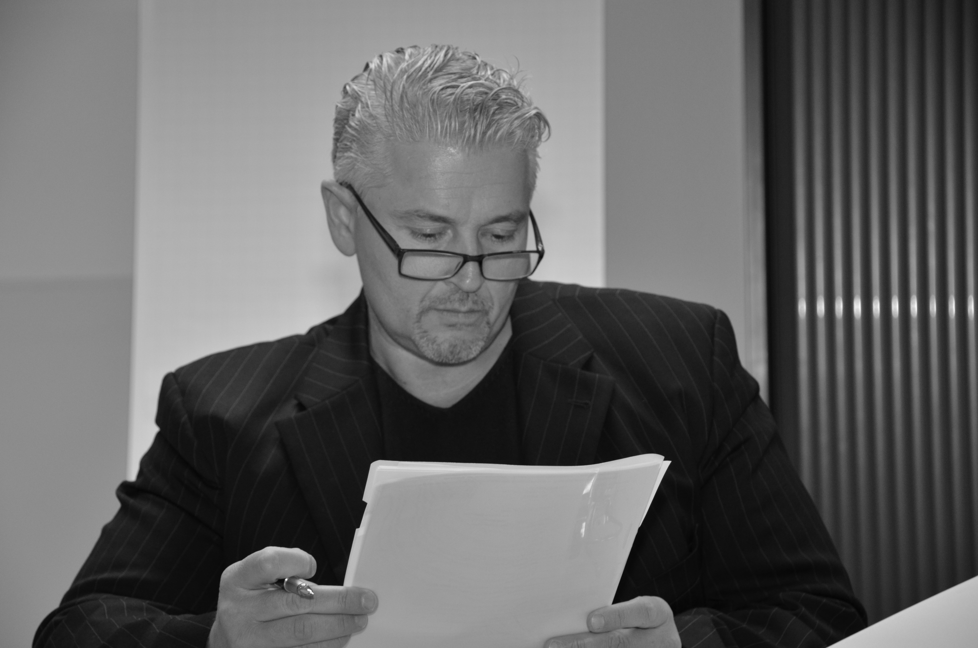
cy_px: 324
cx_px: 489
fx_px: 3050
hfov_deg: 18.2
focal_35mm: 112
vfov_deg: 12.1
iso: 800
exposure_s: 1/60
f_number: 5
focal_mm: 75
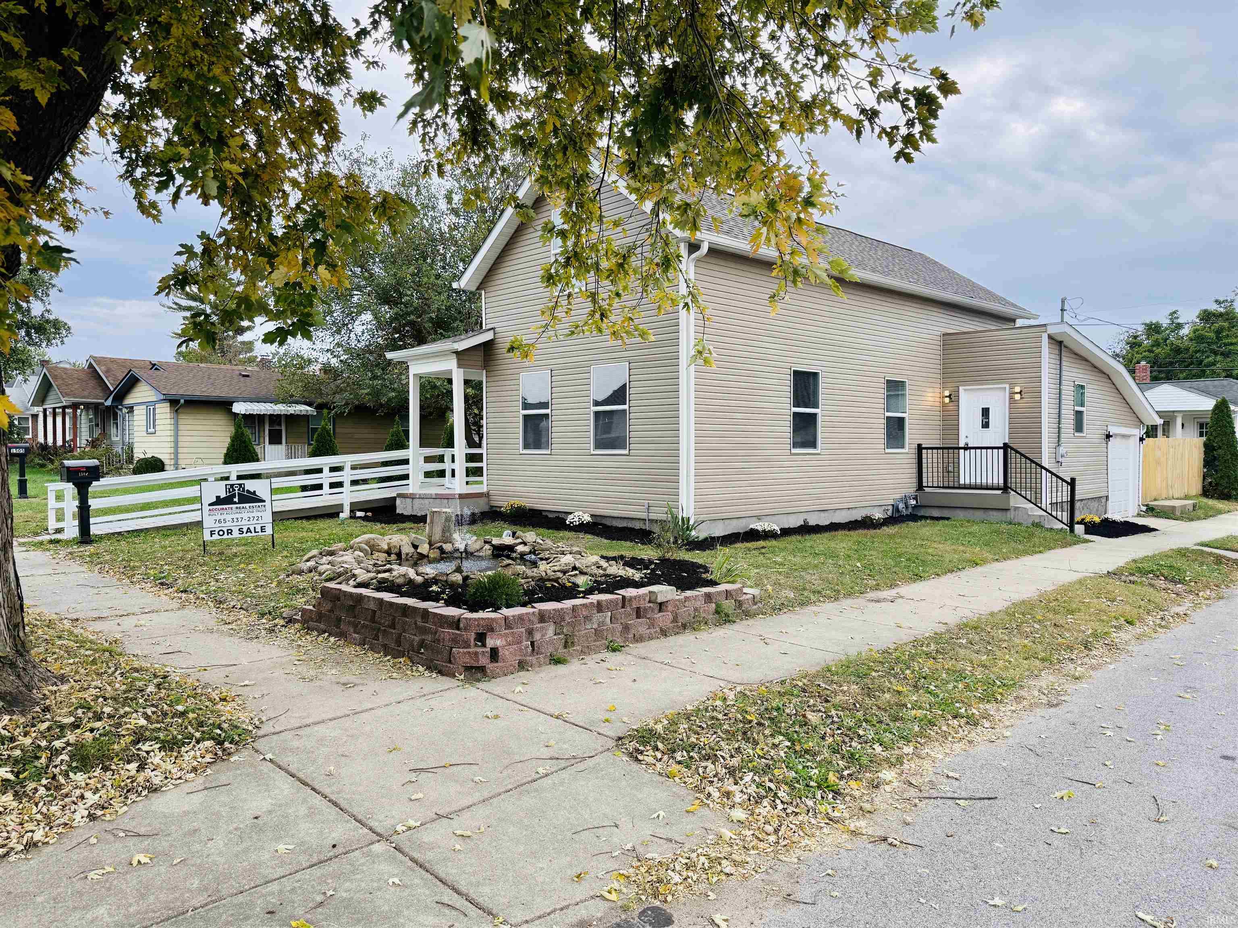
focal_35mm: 24
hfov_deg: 71.6
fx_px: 858
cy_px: 464
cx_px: 619
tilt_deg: -0.9
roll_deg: -0.5
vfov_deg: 56.8
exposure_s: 1/858
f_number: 1.78
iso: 100
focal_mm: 6.76
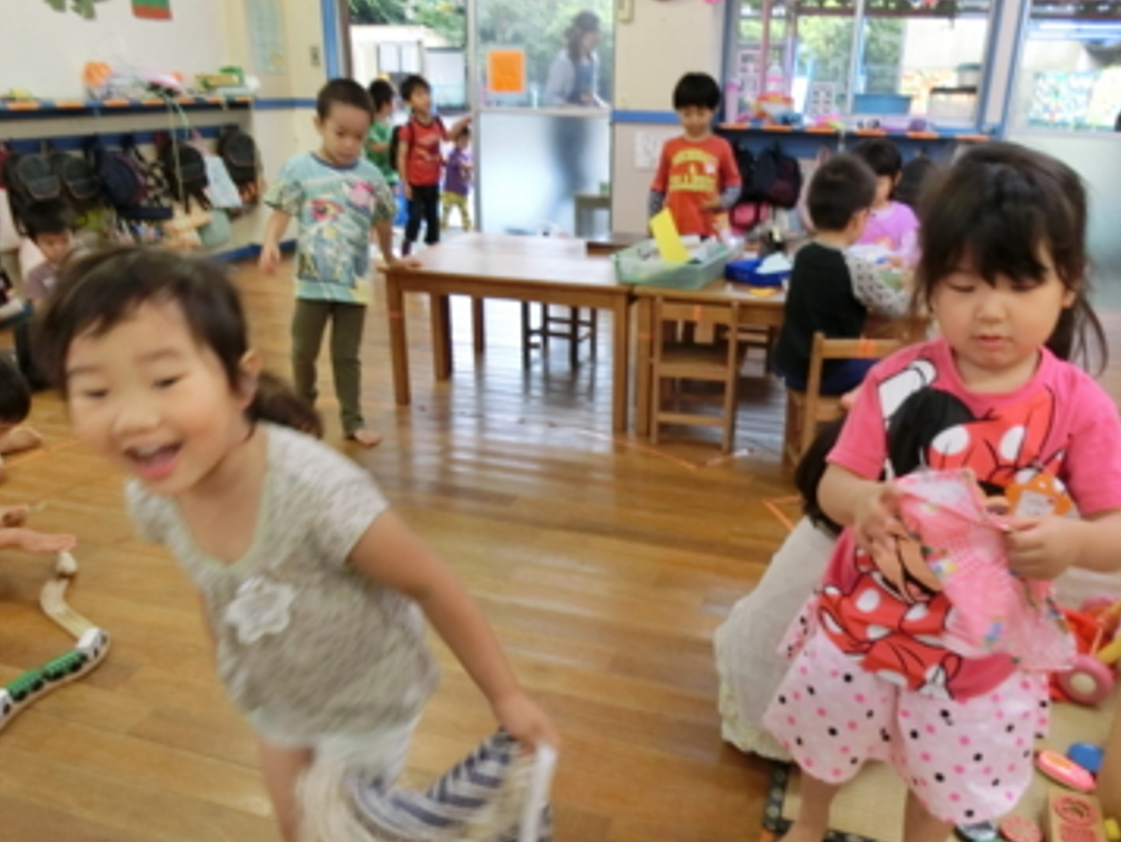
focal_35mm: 28
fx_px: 907
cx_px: 606
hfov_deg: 63.3
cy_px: 446
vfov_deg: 49.7
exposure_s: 1/50
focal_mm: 4.5
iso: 400
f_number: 3.5
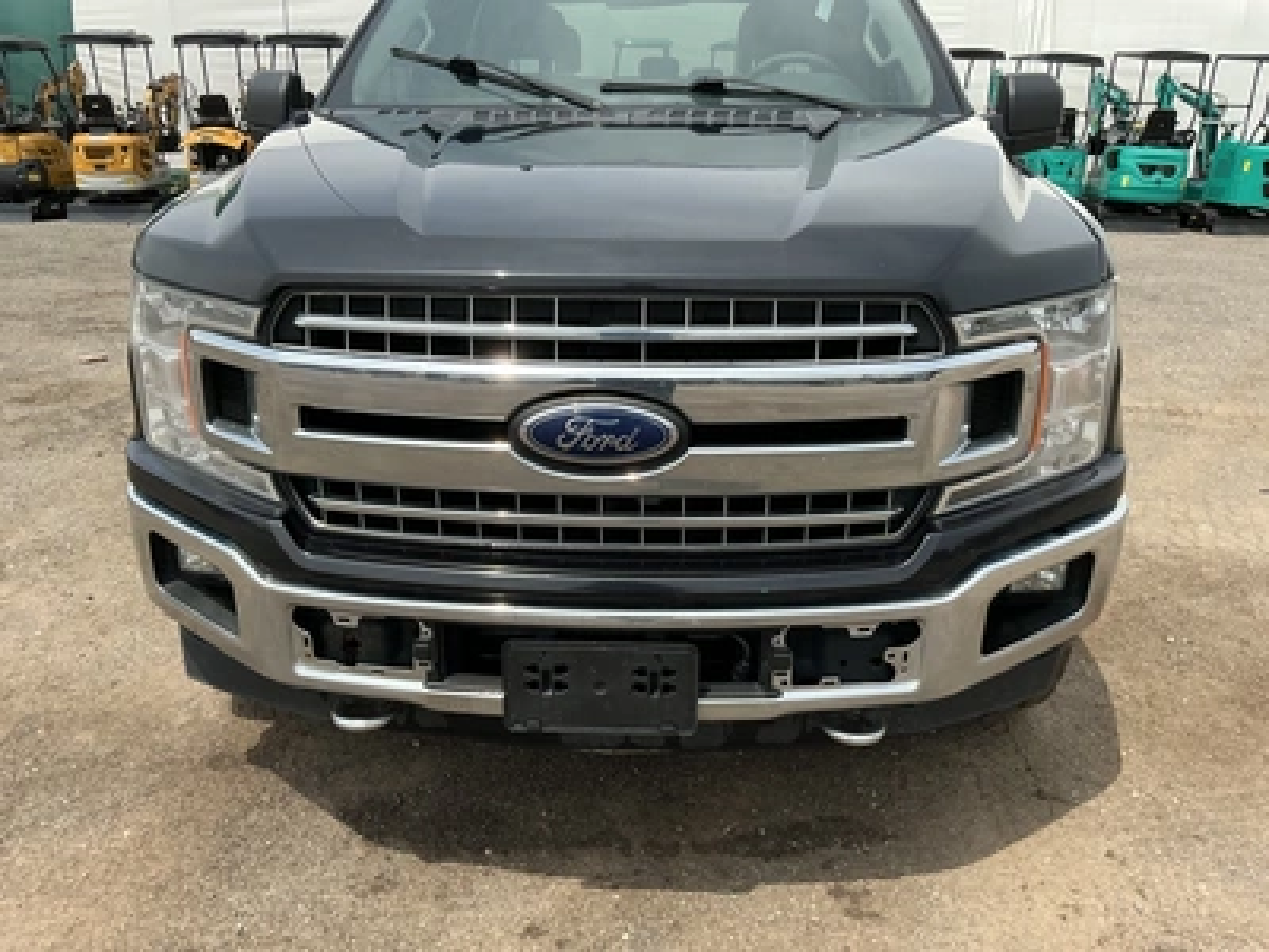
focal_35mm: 28
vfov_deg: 49.7
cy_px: 476
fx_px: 1026
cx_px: 634
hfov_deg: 63.4
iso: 25
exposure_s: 1/1076
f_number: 1.8
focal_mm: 3
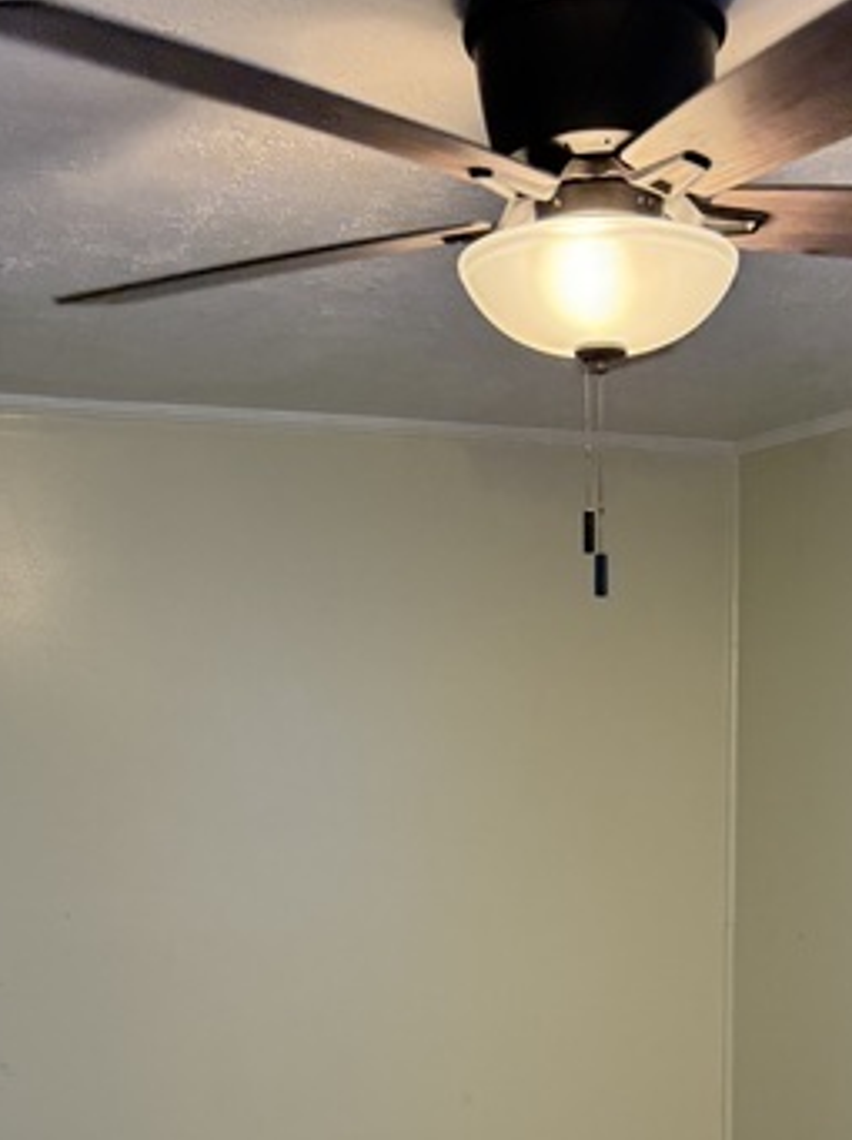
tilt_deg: -11.8
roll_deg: +0.6
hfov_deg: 30.5
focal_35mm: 47
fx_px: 1545
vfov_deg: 37.5
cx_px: 585
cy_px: 1055
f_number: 1.78
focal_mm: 6.76
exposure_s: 1/98
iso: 200
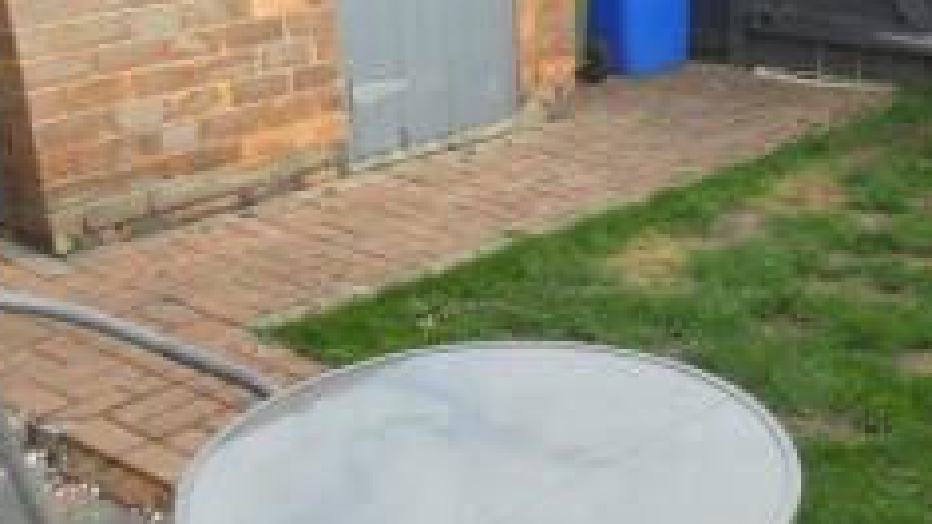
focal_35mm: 54
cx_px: 589
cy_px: 419
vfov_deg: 21.9
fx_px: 1334
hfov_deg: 38.2
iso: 80
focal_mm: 3.6
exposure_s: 1/250
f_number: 2.8
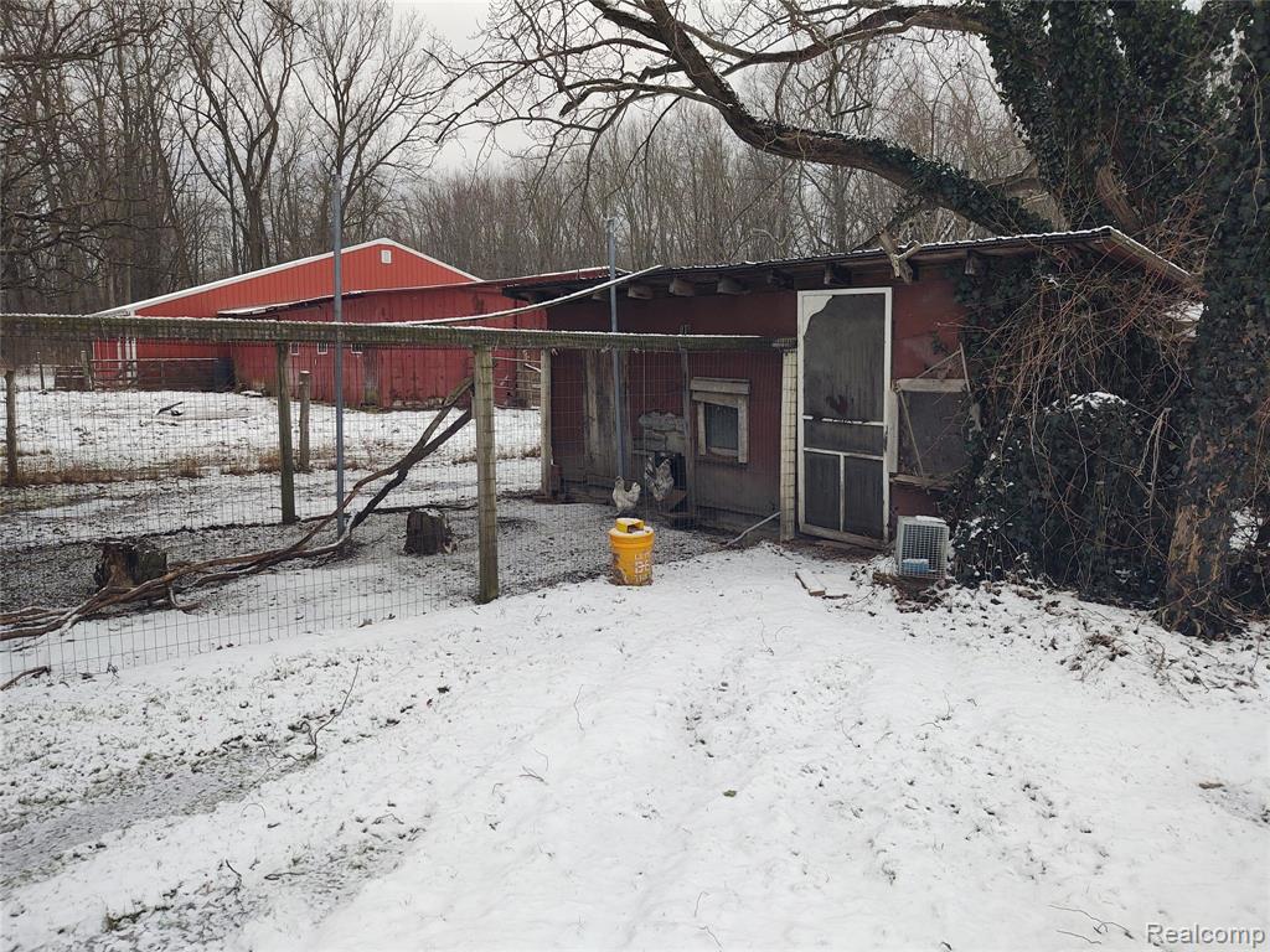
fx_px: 991
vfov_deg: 51.4
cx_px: 635
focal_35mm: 27
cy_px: 476
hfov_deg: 65.3
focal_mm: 4.75
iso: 100
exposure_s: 1/1681
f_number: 1.7
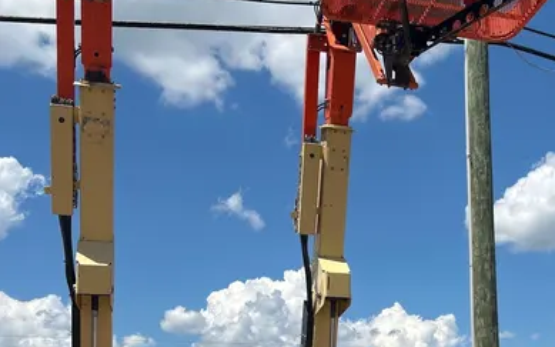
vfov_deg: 24.0
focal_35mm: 52
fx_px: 786
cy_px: 332
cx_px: 391
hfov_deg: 38.2
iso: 50
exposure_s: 1/6211
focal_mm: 5.7
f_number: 1.5
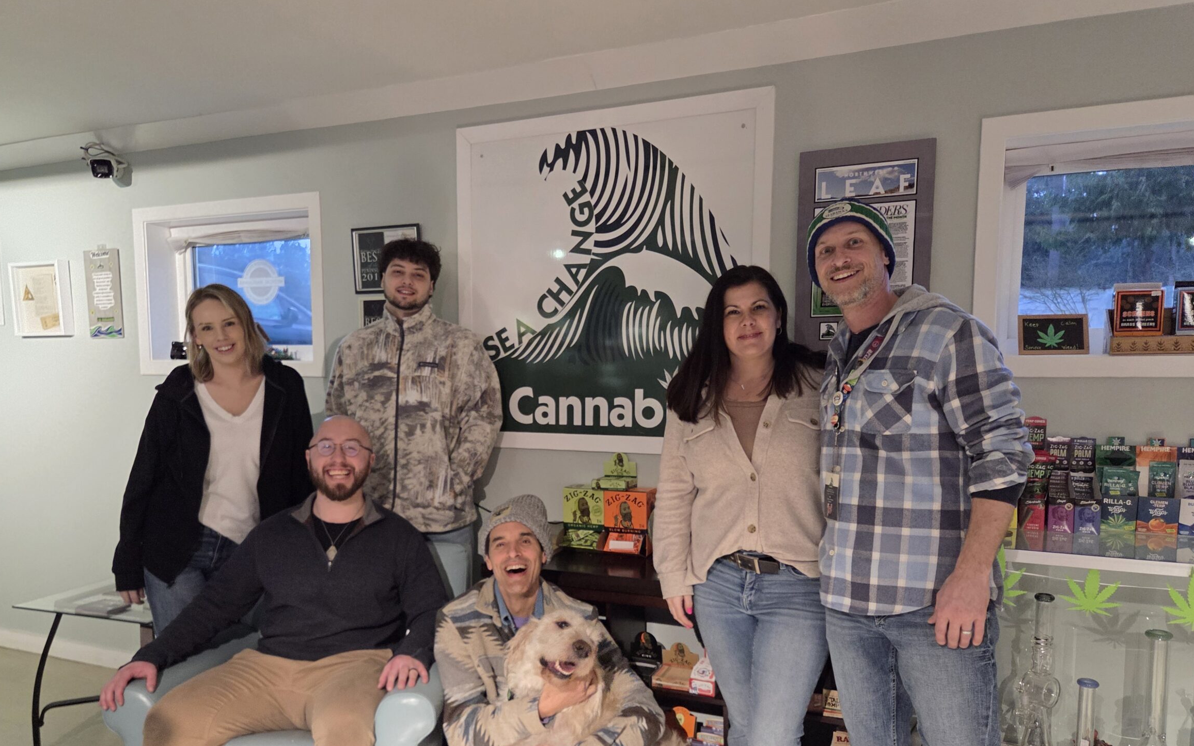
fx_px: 879
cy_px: 461
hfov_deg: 68.3
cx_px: 547
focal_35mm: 27
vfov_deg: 45.7
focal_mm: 5.4
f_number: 1.8
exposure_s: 1/120
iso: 1250
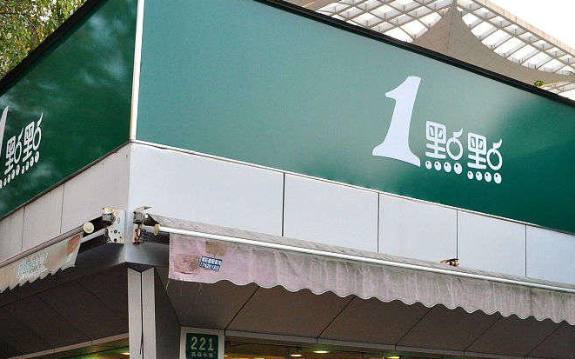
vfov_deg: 21.1
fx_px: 956
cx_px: 405
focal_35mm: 61
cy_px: 279
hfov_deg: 33.0
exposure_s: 1/125
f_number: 9
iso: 800
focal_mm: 22
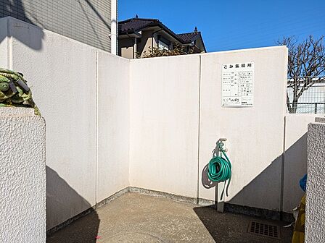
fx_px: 235
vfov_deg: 54.9
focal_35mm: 25
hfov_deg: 69.4
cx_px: 162
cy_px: 122
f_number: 1.89
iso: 51
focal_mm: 5.43
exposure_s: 1/3559
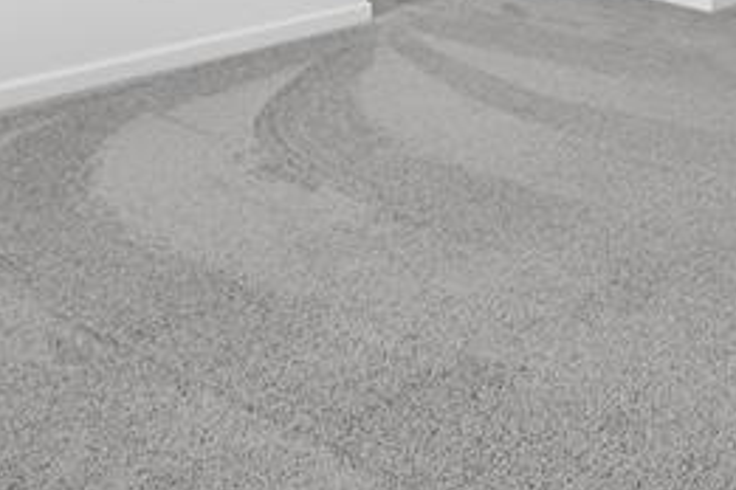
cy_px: -297
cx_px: 468
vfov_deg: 20.2
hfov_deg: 36.0
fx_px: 1124
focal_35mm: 55
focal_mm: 14
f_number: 9
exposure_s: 1
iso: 80
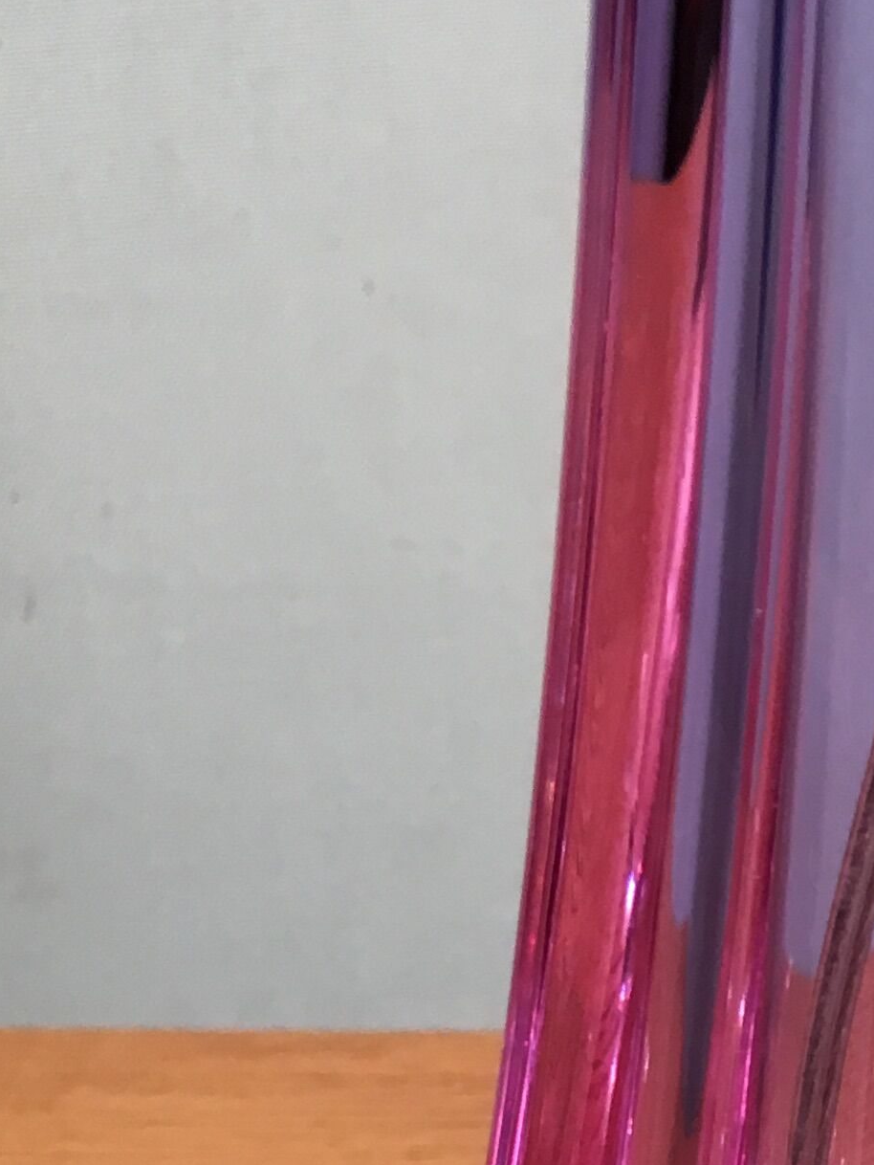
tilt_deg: -24.9
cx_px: 1103
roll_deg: +0.6
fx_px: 3231
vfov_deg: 18.4
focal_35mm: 96
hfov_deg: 14.8
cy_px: 1680
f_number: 2.2
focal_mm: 4.15
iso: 40
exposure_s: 1/33
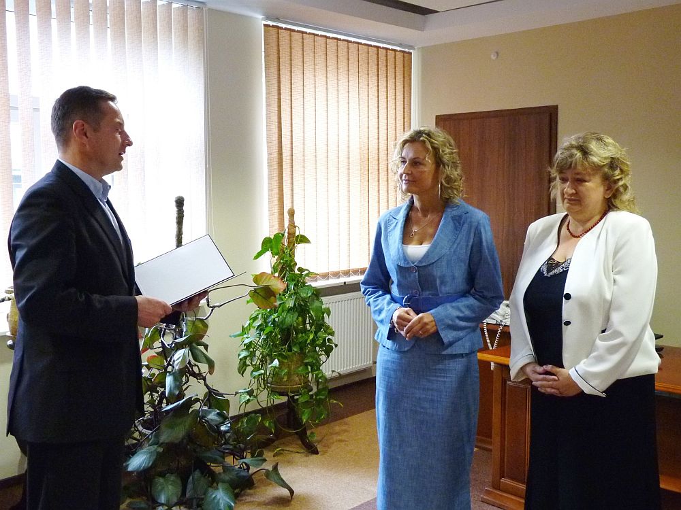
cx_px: 340
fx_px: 748
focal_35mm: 38
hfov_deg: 49.0
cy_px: 255
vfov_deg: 37.7
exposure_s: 1/30
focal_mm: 6.8
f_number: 3
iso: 400
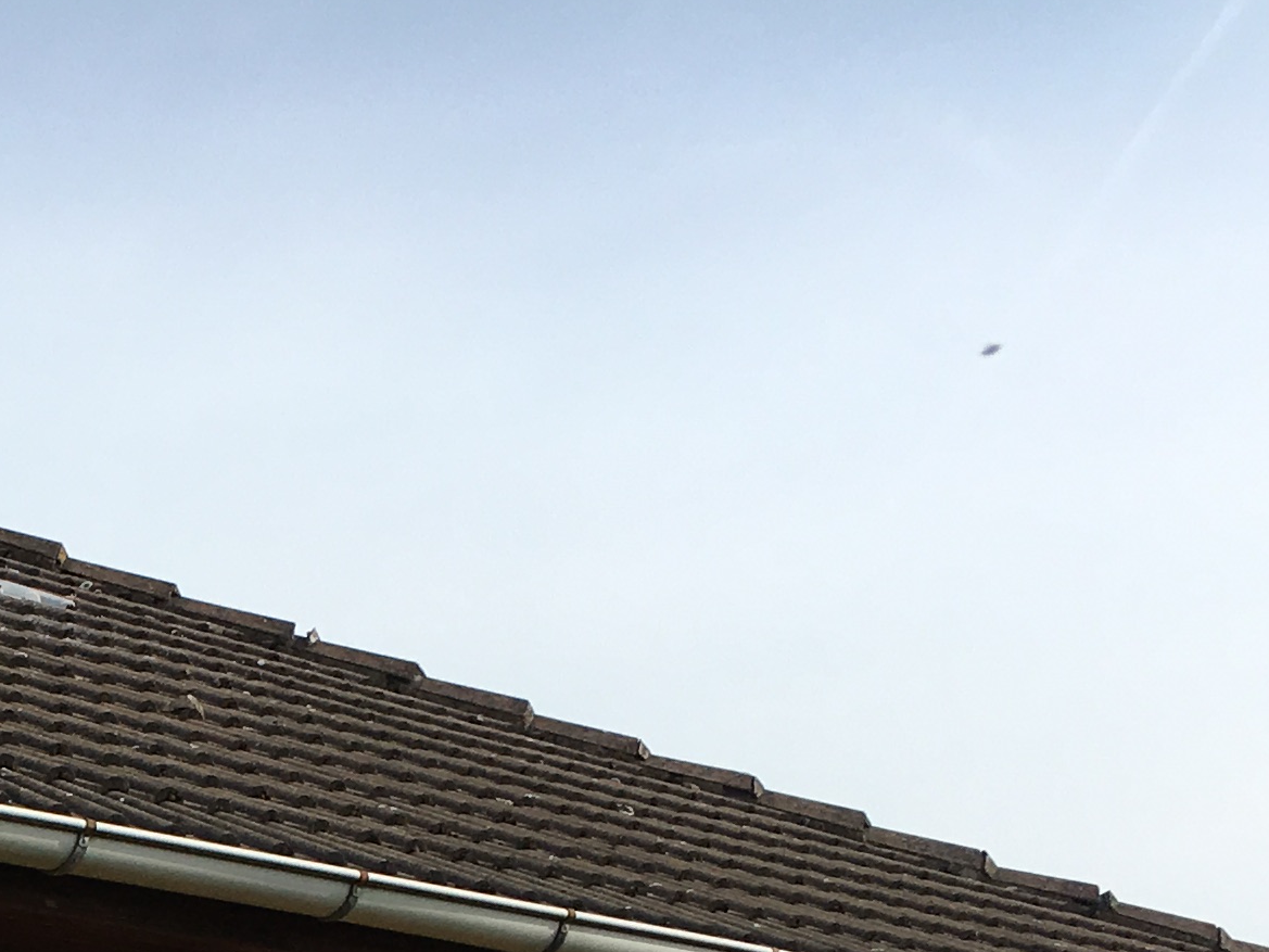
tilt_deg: +2.2
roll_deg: +2.2
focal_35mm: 100
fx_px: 3666
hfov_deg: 18.5
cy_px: 1610
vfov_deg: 13.5
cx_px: -302
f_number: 2.2
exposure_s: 1/1538
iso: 25
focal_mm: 4.15
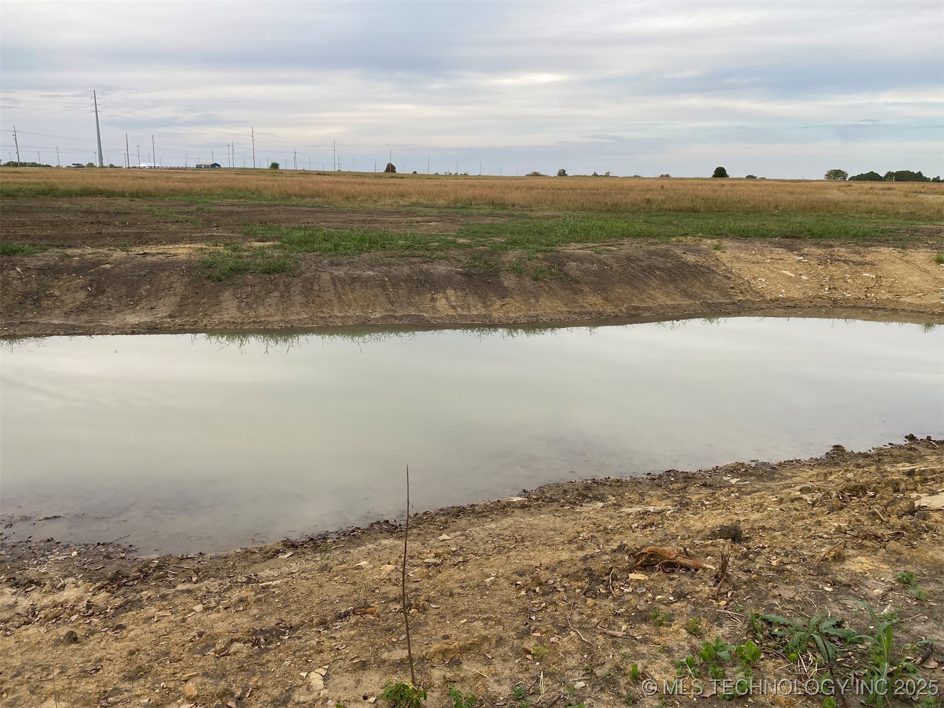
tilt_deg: -14.1
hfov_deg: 67.3
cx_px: 472
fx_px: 709
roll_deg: -1.4
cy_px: 354
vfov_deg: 53.1
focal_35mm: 26
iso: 32
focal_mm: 4.25
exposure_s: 1/582
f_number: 1.8
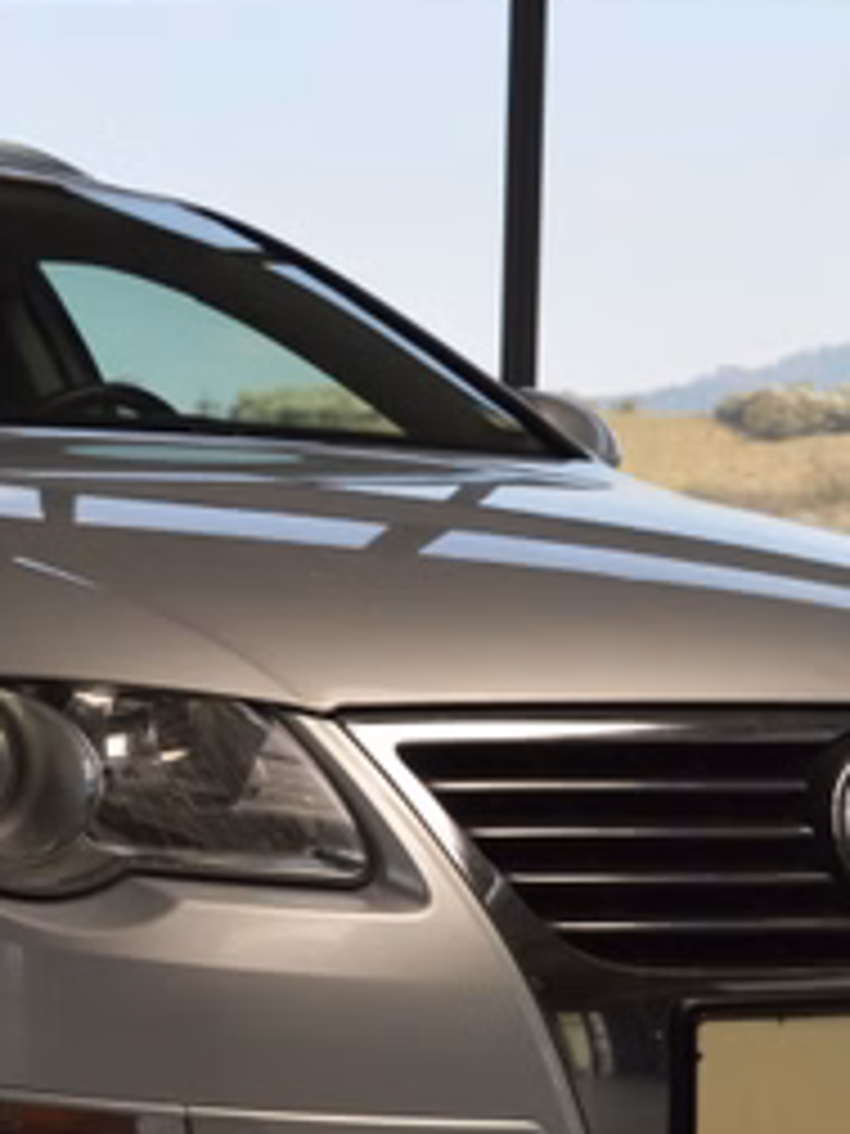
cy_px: 927
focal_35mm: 95
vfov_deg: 20.4
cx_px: 22
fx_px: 3110
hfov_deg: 15.3
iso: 110
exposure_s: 1/125
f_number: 5.6
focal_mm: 26
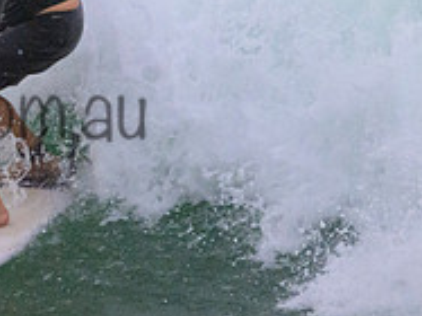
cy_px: 42
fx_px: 34807
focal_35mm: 2857
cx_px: -116
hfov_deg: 0.7
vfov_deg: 0.5
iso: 3200
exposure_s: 1/1600
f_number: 11
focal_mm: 800
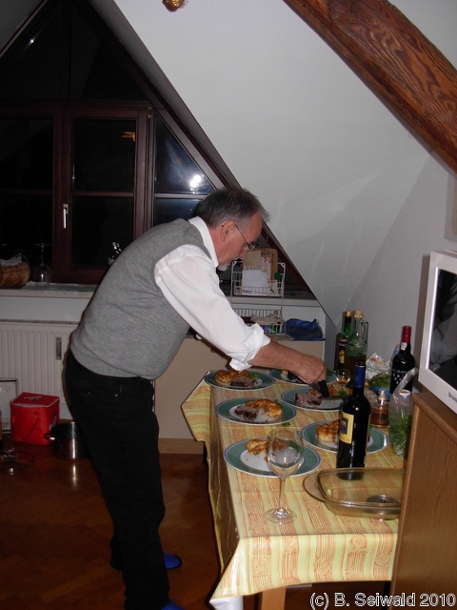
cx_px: 228
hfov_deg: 37.7
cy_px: 305
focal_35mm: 38
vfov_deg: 49.0
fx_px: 669
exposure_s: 1/22.6
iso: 79
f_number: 2.9
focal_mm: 6.3
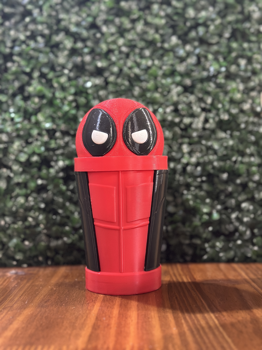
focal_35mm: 48
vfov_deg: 39.7
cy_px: 175
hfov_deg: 30.3
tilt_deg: -0.1
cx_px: 131
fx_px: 484
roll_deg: +0.2
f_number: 1.78
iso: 640
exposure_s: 1/33
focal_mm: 6.86
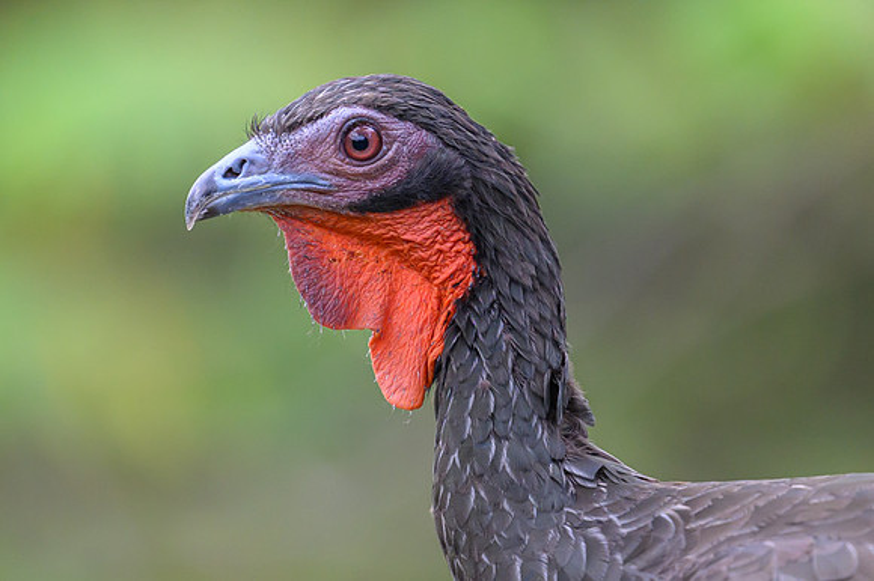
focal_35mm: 1110
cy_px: 187
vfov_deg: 1.2
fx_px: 26922
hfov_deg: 1.9
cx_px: 306
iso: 1250
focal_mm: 560
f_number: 4
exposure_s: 1/1600
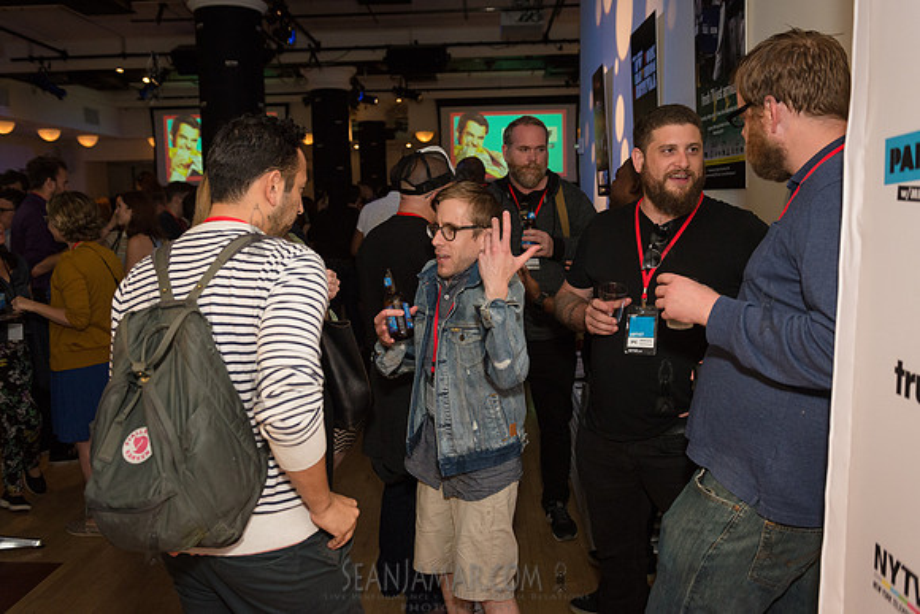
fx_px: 792
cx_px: 460
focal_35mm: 31
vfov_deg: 42.3
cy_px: 307
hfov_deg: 60.3
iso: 2500
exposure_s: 1/500
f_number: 4
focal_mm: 31
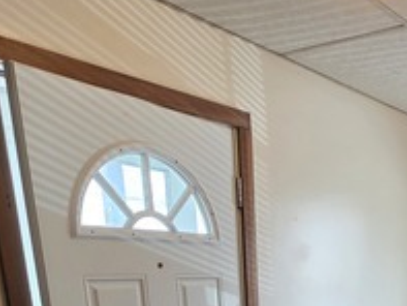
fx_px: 518
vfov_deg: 26.1
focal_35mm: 44
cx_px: 392
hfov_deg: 38.8
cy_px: 432
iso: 160
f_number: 1.9
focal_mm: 2.2
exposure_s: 1/120
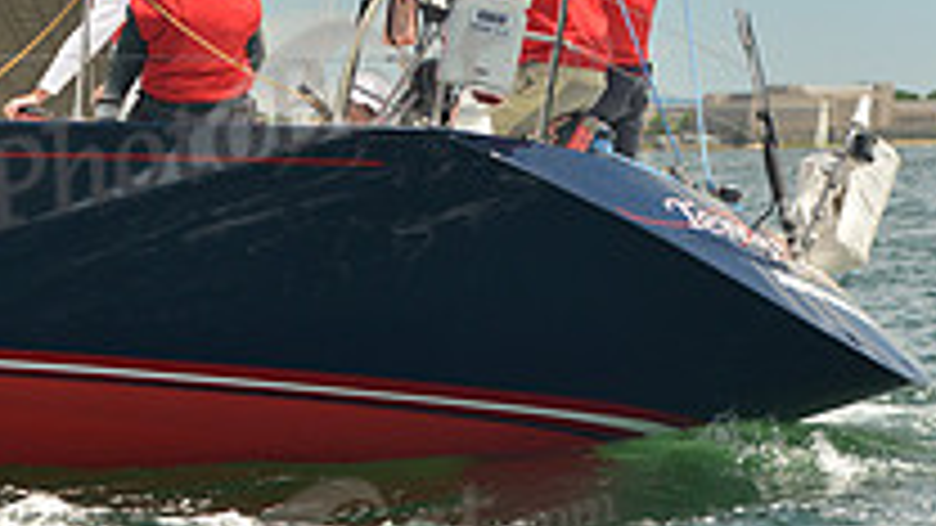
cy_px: -56
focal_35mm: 205
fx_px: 5088
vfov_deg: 5.9
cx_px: -248
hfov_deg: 10.3
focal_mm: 70
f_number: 4
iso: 400
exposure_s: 1/800
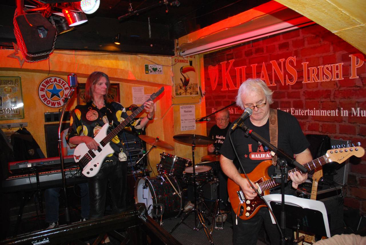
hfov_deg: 67.3
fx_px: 275
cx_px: 183
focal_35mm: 27
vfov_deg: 48.1
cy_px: 122
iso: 800
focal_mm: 18
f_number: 5
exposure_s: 1/60
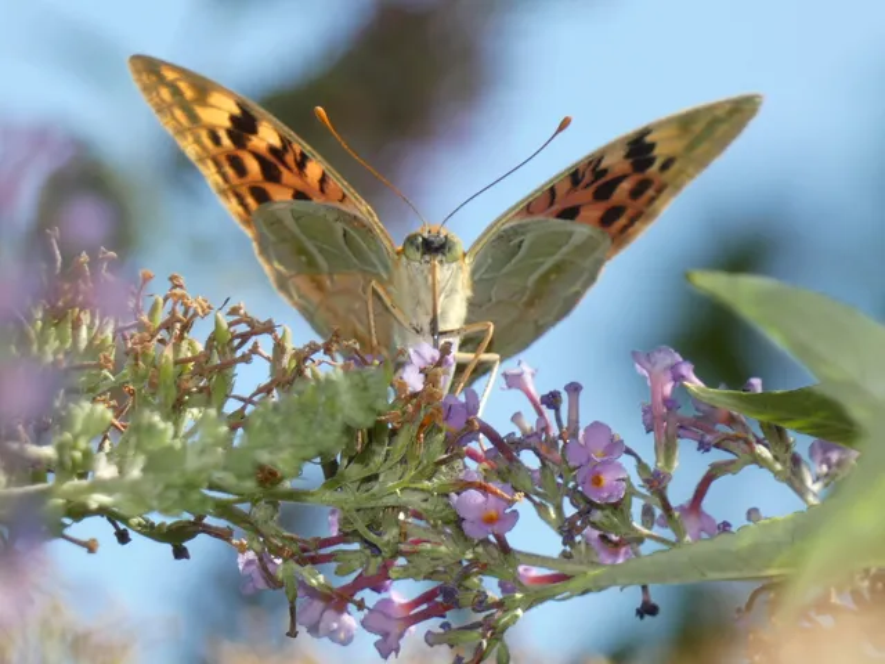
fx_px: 12783
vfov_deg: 3.0
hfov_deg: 4.0
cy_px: 332
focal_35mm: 500
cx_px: 442
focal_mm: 89.5
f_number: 5.6
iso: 80
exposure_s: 1/200
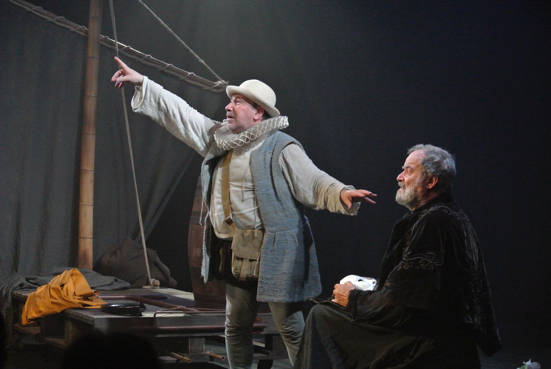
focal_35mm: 81
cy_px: 184
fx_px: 1241
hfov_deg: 25.0
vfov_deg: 16.9
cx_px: 276
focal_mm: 30
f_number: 3.8
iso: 2800
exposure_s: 1/80
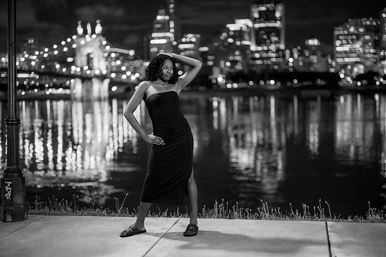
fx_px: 536
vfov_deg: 27.0
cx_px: 193
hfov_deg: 39.6
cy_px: 128
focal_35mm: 50
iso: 320
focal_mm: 50
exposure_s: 1/50
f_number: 1.2
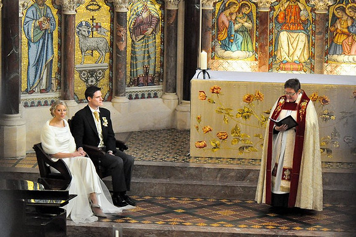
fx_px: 1557
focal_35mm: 158
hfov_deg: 13.0
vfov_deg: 8.7
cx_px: 178
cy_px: 118
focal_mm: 105
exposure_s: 1/200
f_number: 2.8
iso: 3600
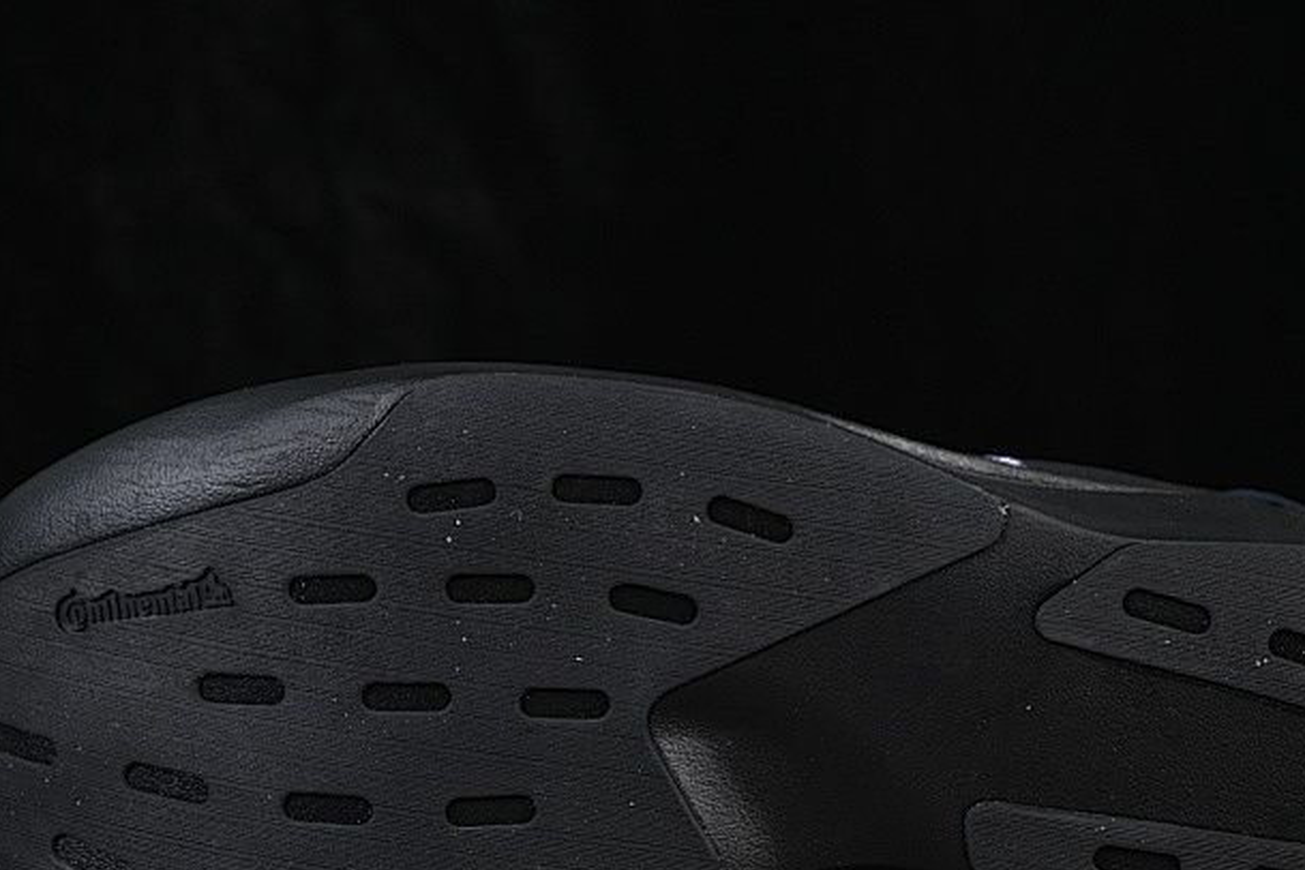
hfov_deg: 15.4
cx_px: 761
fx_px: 4821
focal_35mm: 133
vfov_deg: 10.3
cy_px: 549
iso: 160
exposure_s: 1/60
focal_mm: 50
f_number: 6.3
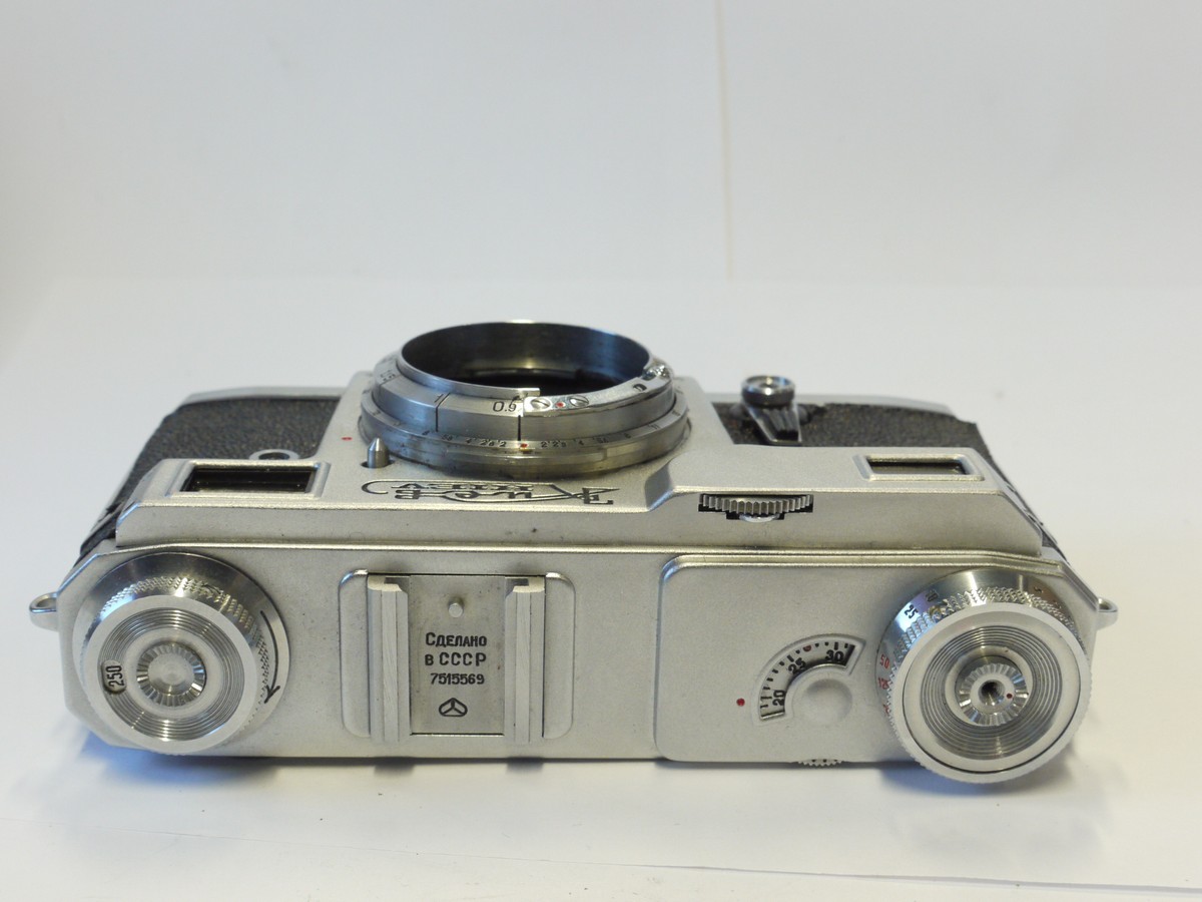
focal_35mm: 50
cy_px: 451
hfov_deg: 38.2
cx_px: 601
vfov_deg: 29.1
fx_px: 1736
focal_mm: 25
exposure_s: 1/25
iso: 800
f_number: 10
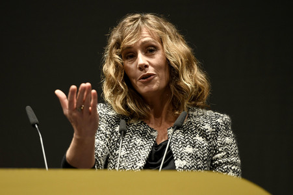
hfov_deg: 10.3
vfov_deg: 6.9
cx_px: 146
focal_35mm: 200
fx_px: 1627
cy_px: 98
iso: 1600
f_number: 3.2
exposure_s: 1/400
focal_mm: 200
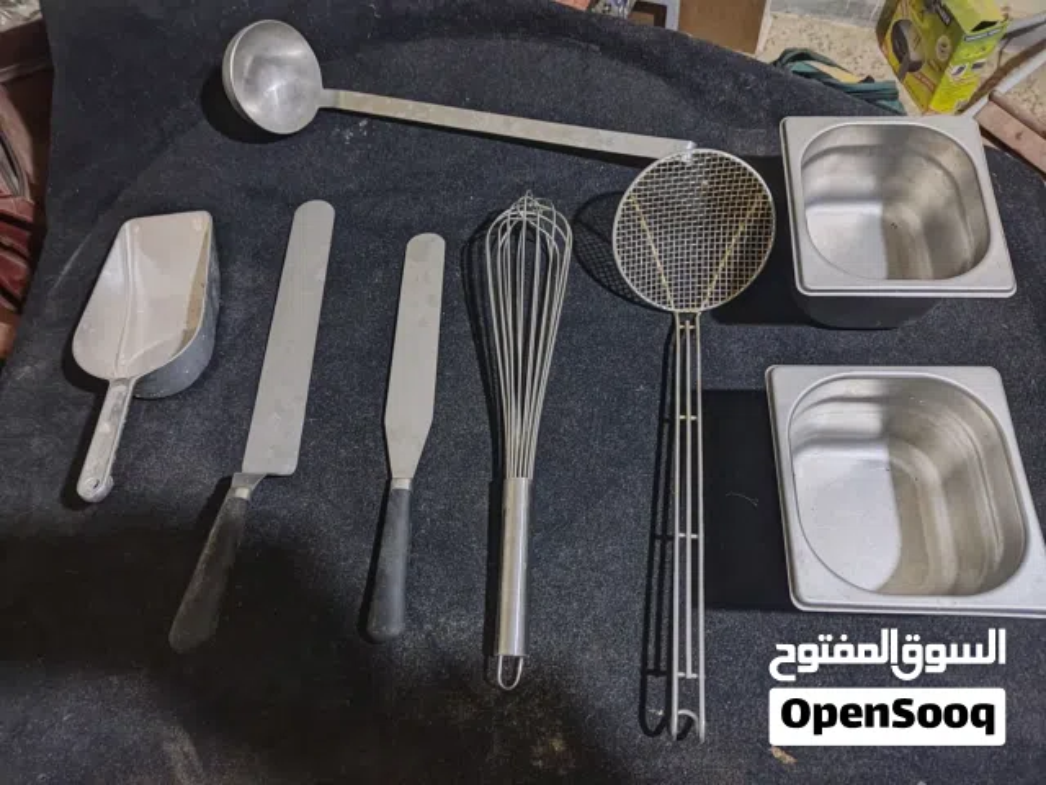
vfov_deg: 54.9
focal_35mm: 25
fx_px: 755
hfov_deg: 69.4
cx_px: 523
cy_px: 392
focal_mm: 4.71
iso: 1153
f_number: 1.79
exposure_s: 1/25
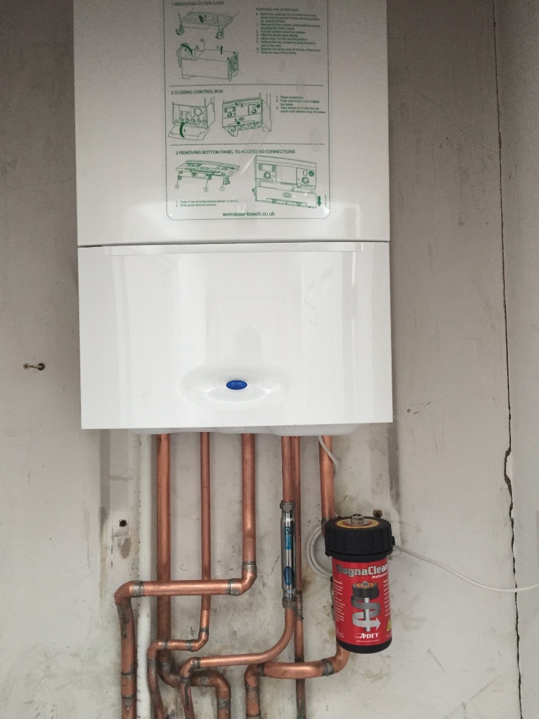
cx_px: 270
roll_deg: +0.7
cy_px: 360
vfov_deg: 61.7
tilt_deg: +3.6
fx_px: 602
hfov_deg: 48.2
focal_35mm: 29
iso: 160
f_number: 2.2
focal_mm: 4.15
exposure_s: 1/33
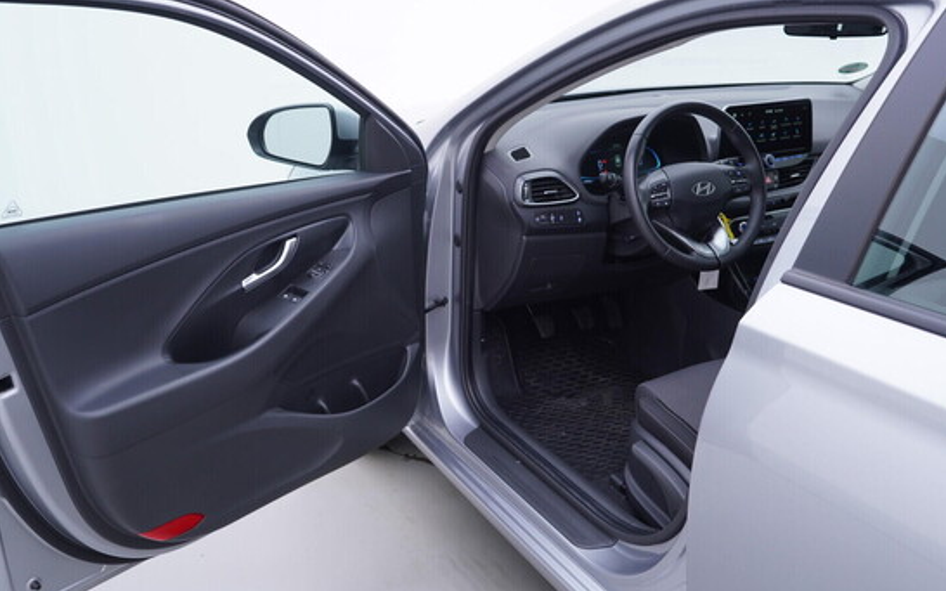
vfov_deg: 34.4
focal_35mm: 37
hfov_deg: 52.8
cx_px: 475
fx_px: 954
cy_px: 315
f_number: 3.2
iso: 125
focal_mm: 24
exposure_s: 1/50
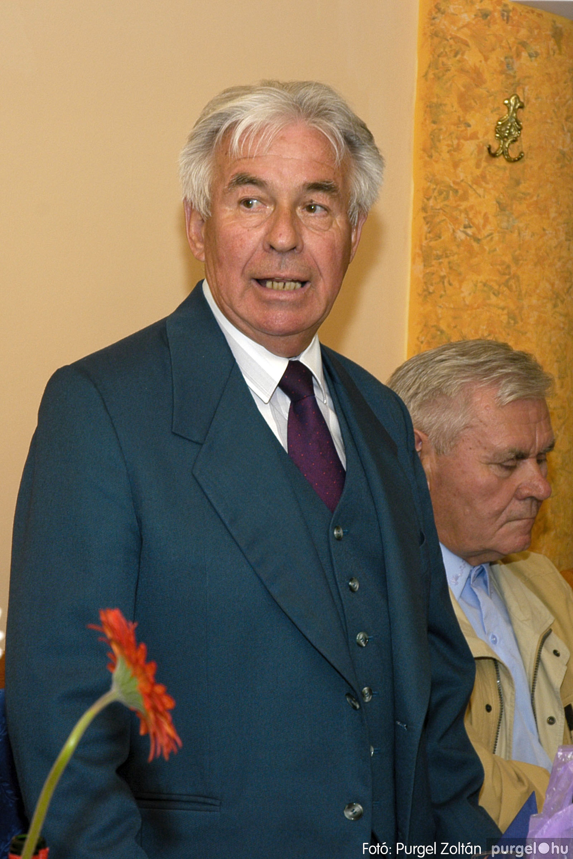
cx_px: 286
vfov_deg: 26.0
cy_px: 430
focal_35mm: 78
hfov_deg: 17.5
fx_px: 1862
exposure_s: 1/100
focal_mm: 52
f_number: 4.5
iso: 200
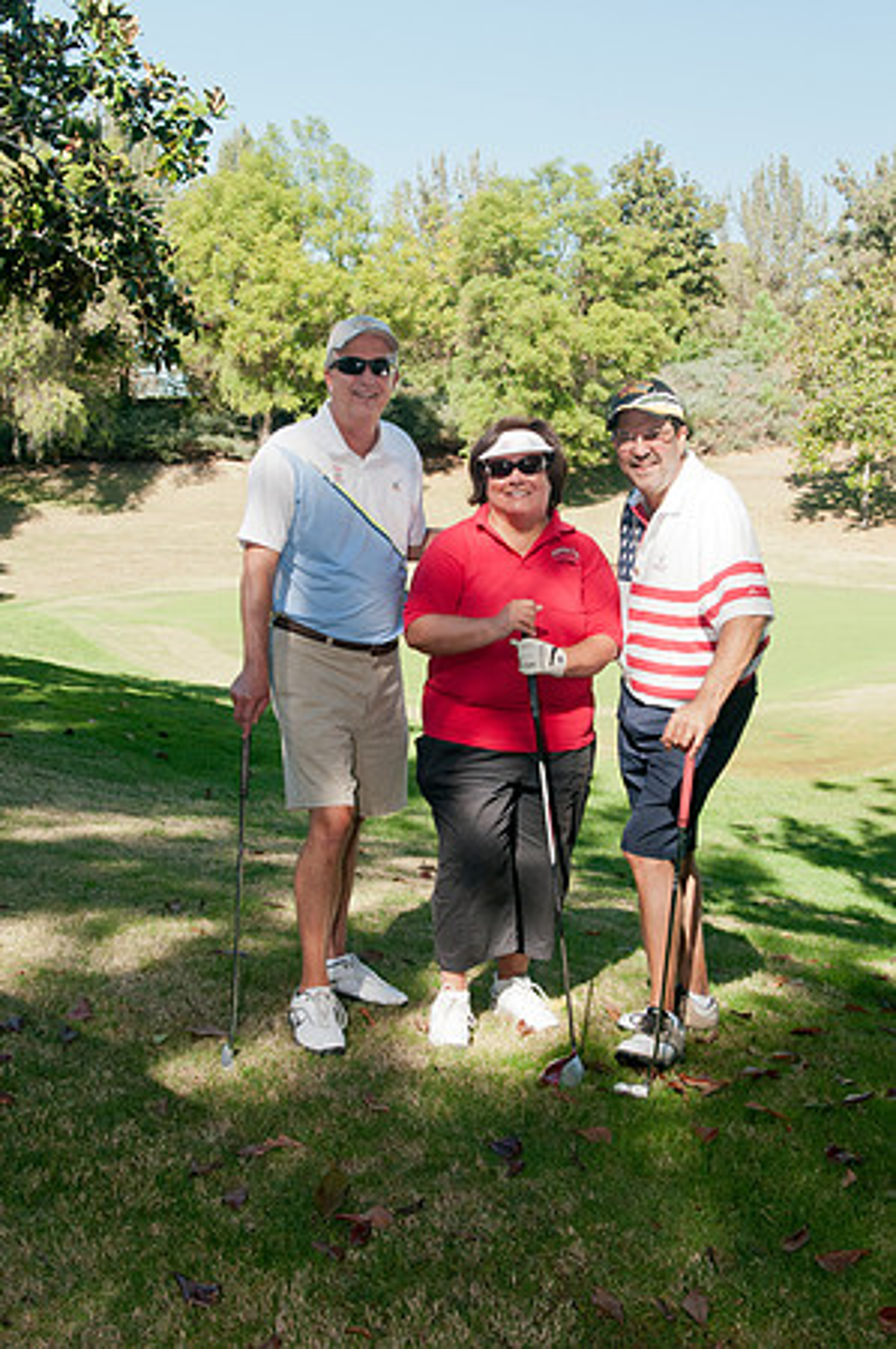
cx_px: 448
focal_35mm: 39
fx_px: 1459
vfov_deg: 49.6
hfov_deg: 34.1
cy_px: 674
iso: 400
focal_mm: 26
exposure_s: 1/200
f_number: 7.1
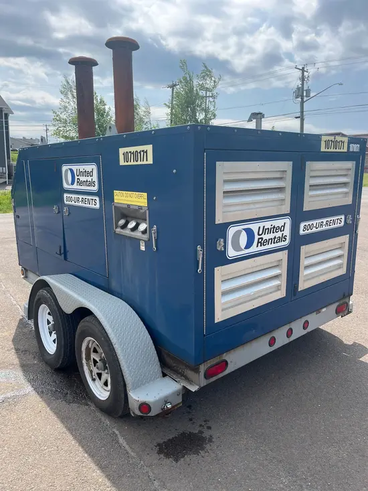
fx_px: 368
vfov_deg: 67.3
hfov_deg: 53.1
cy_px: 246
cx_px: 184
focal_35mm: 26
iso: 50
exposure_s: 1/3049
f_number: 1.6
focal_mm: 5.1
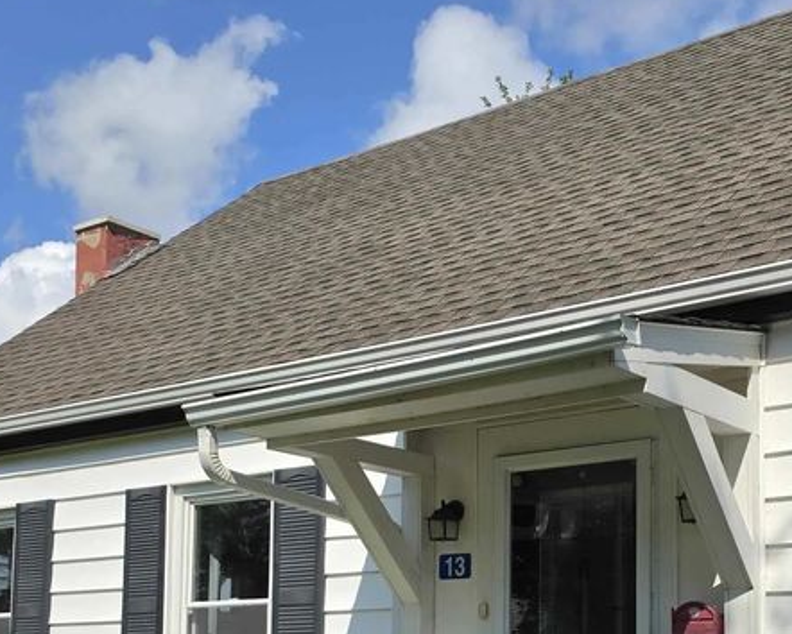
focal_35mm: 52
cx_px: 520
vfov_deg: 28.0
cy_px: 582
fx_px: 1219
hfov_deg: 35.7
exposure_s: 1/7939
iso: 50
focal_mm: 6.5
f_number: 1.4
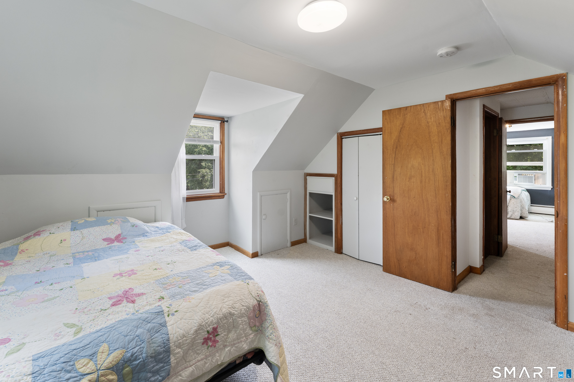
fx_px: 239
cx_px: 276
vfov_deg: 77.2
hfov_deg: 100.4
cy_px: 178
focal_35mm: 15
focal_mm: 14
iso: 800
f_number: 8
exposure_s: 1/6
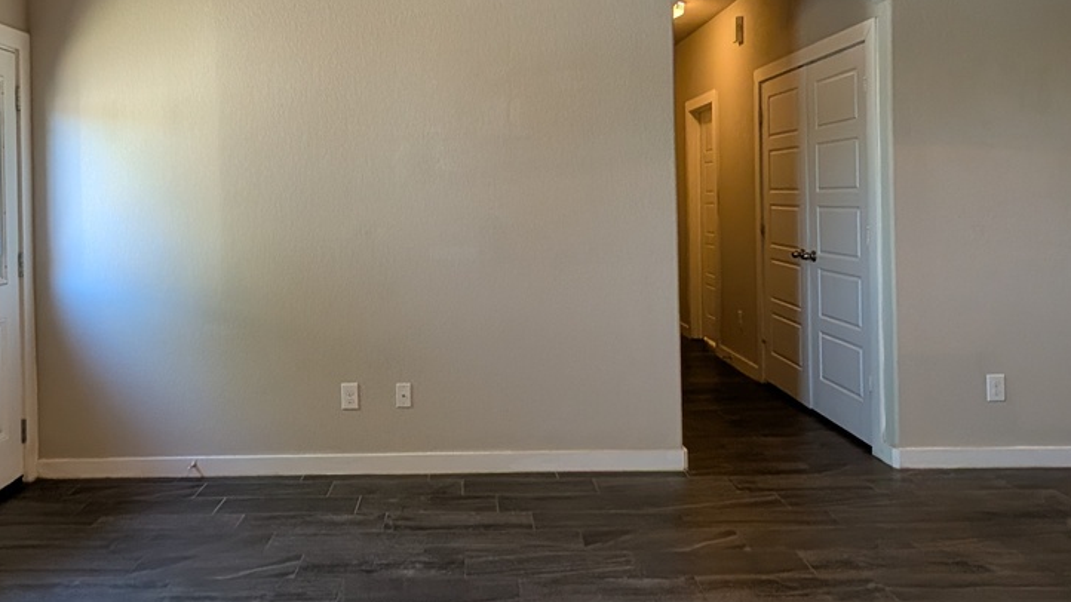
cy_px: 200
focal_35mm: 26
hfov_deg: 71.4
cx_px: 445
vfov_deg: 43.7
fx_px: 738
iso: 95
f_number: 1.7
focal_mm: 2.02
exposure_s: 1/120
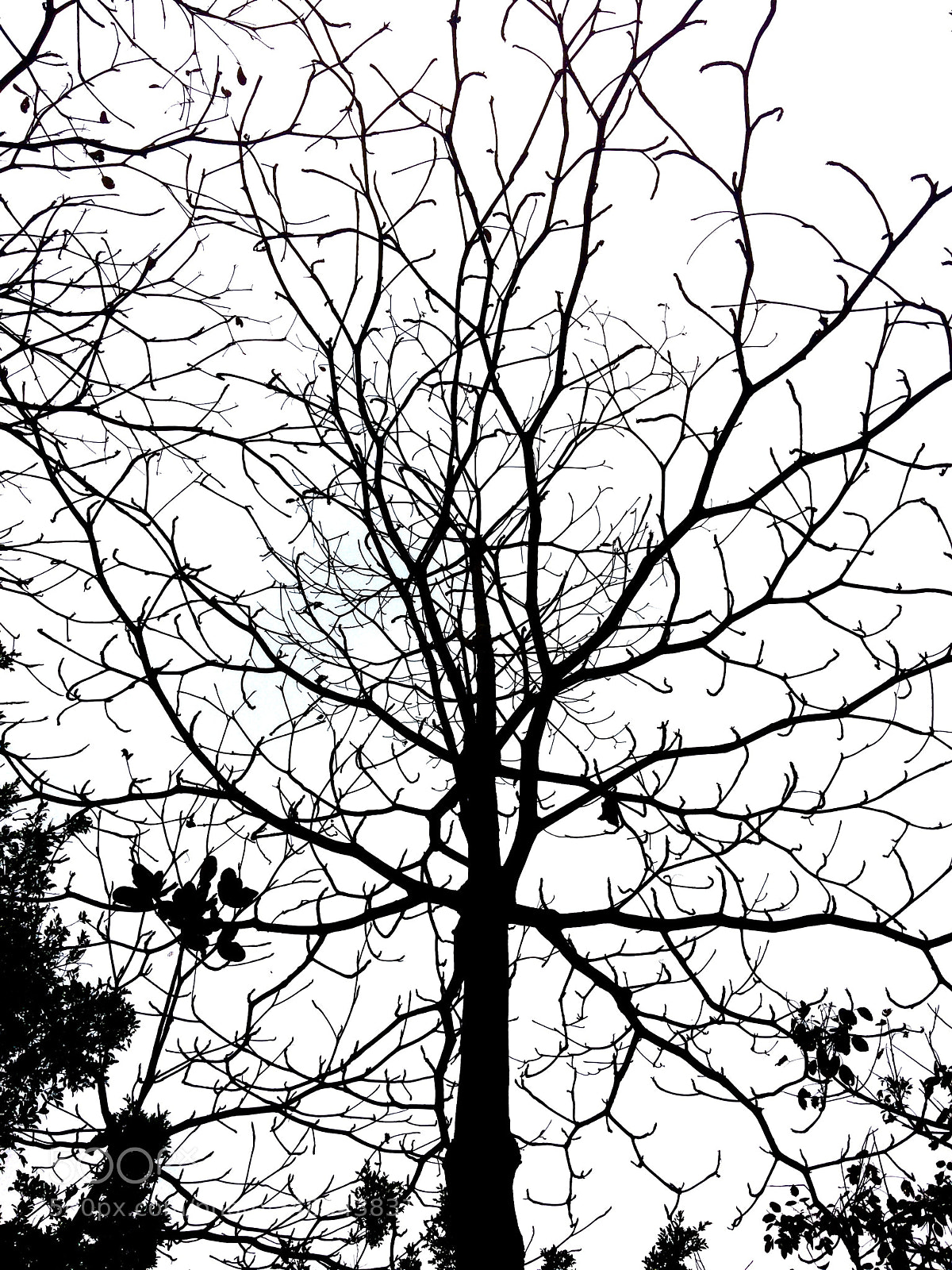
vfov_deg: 61.7
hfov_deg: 48.2
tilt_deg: +68.1
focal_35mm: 29
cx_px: 476
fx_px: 1063
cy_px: 635
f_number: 2.2
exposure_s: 1/1786
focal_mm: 4.15
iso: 32
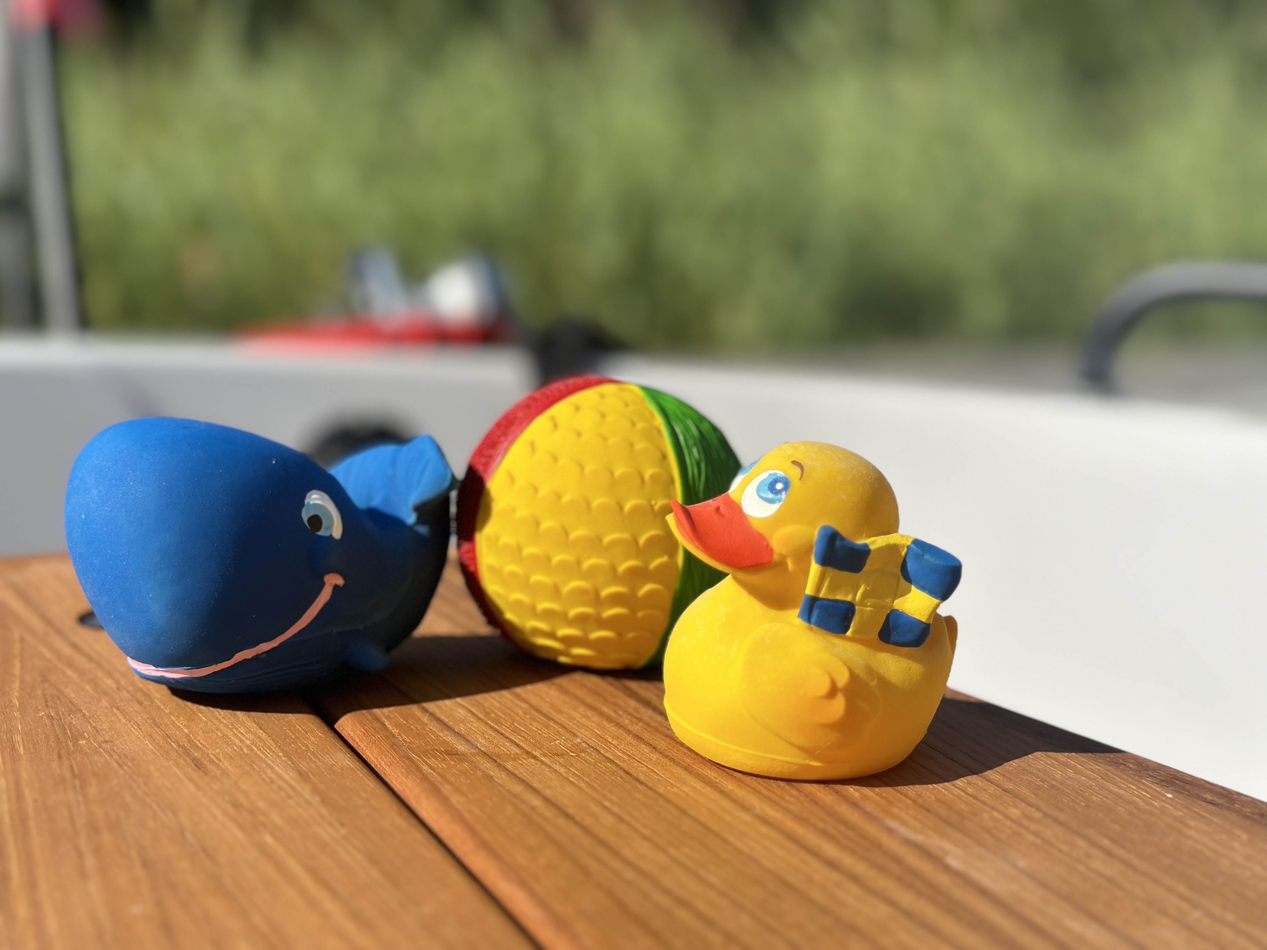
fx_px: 1757
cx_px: 634
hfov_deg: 39.7
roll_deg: -0.6
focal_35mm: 48
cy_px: 475
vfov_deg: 30.3
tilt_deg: -8.2
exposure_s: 1/5000
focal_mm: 6.86
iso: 100
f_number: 1.78
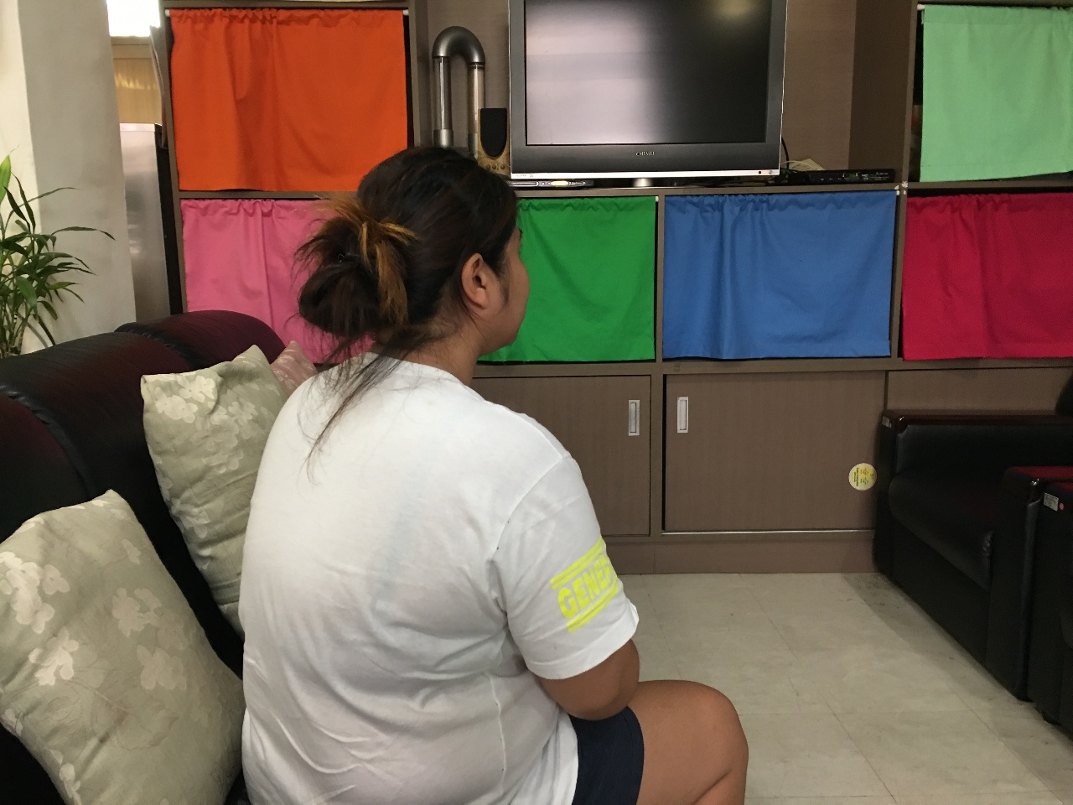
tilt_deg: -8.1
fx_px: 899
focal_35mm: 29
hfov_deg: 61.7
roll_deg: +0.8
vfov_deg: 48.2
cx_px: 536
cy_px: 402
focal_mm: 4.15
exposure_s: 1/15
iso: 50
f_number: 2.2
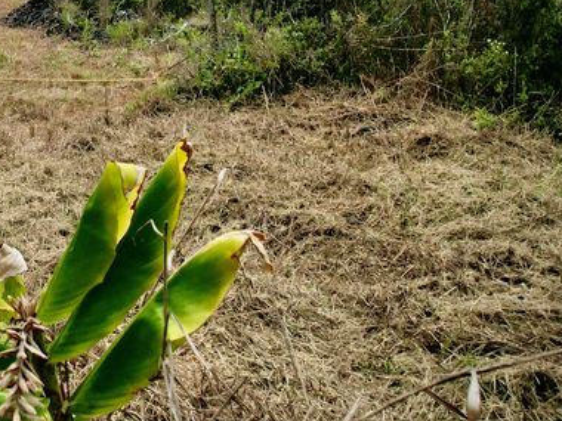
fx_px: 925
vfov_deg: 24.4
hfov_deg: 30.5
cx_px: -41
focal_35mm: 57
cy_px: -8
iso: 100
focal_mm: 8.38
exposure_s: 1/2500
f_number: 2.8
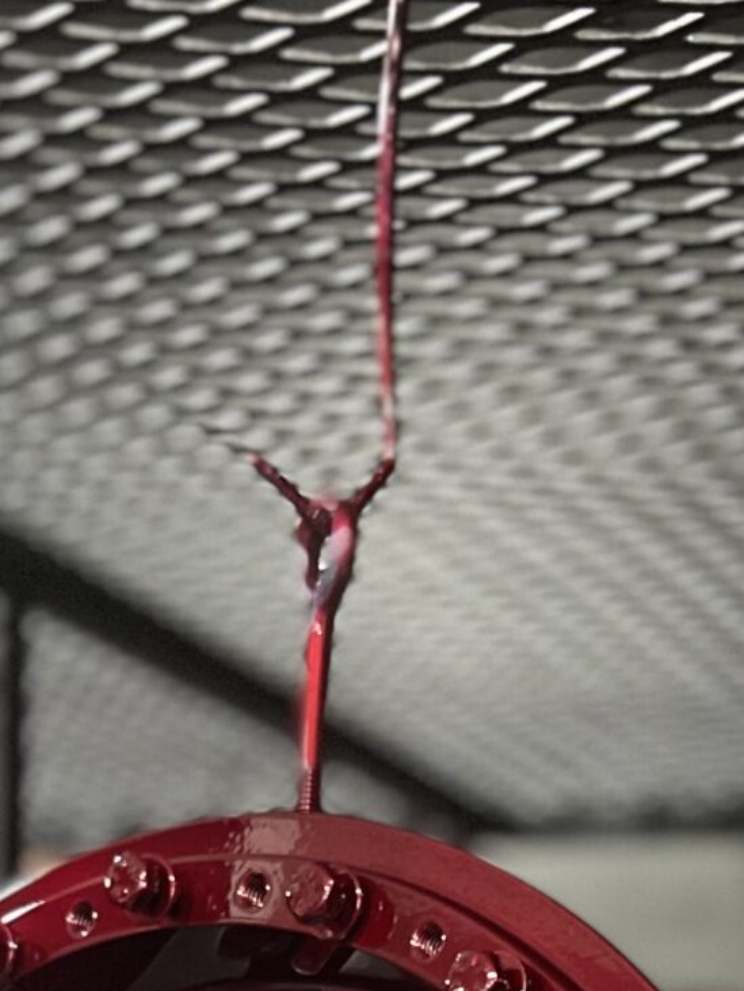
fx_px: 2606
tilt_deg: -4.7
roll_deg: -2.0
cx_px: 629
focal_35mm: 91
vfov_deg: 18.7
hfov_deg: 16.1
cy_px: 1545
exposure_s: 1/30
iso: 640
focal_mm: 5.1
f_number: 1.6
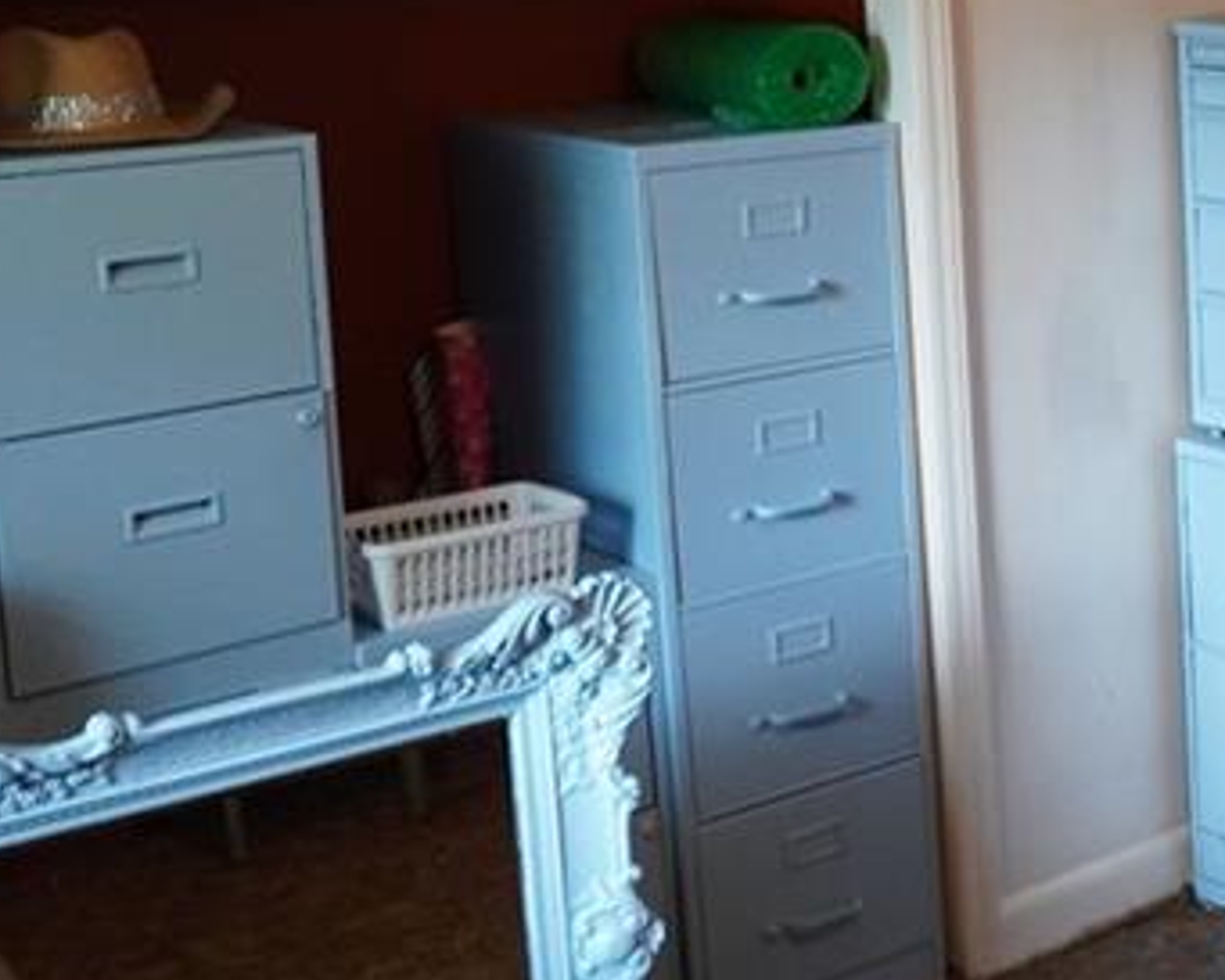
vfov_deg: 23.6
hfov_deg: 25.1
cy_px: 169
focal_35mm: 63
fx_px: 2300
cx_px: 1667
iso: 1600
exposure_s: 1/160
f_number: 2.5
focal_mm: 15
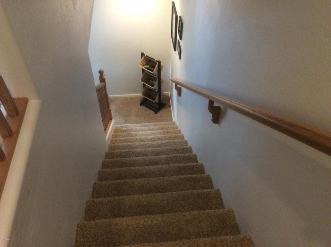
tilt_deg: -48.7
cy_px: 124
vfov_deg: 44.1
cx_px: 166
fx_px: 306
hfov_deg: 56.9
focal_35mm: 32
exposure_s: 1/24
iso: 200
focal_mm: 3.3
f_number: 2.4
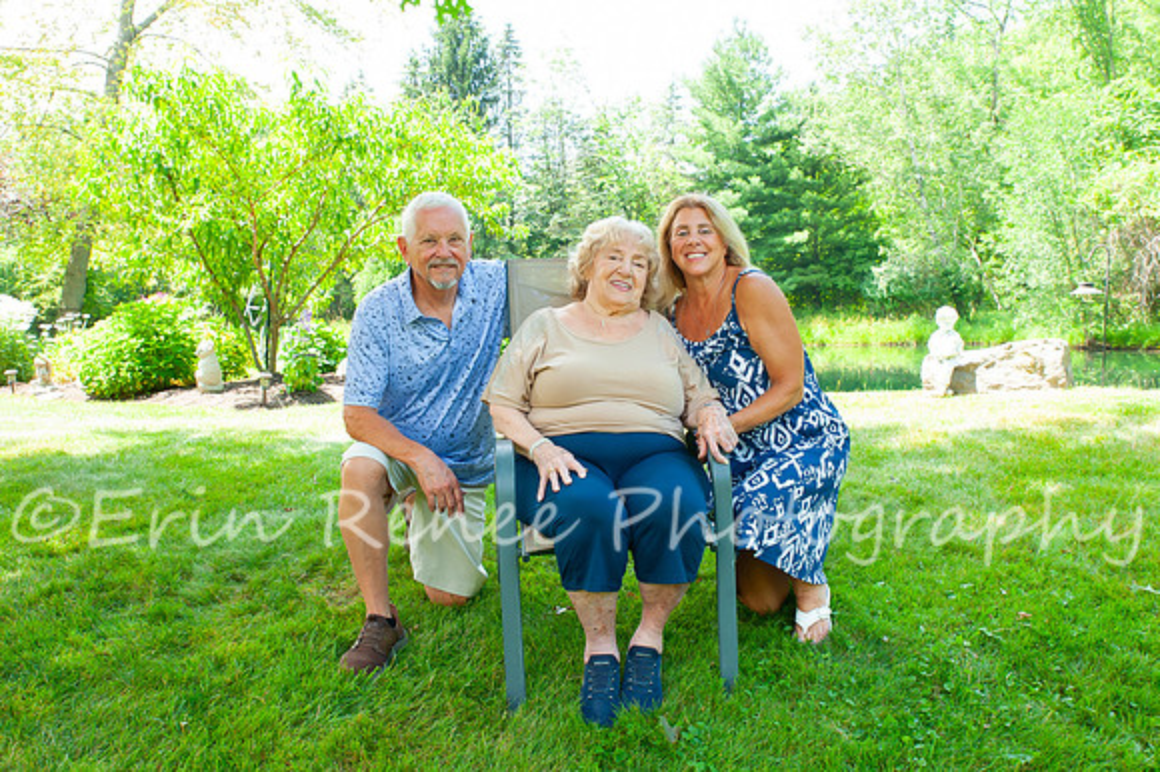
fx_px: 1202
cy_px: 327
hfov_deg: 51.5
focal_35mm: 37
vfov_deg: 35.5
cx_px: 606
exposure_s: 1/125
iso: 800
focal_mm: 32
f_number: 11
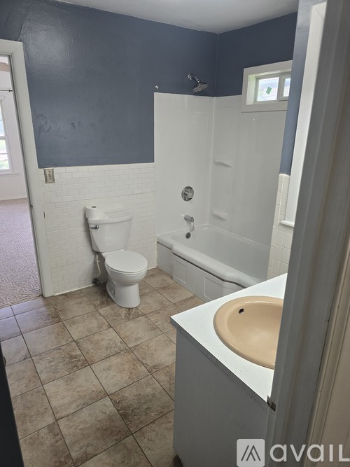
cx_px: 175
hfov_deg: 58.9
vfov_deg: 73.9
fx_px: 310
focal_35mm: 23
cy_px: 234
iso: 100
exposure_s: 1/120
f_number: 1.7
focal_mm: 6.3
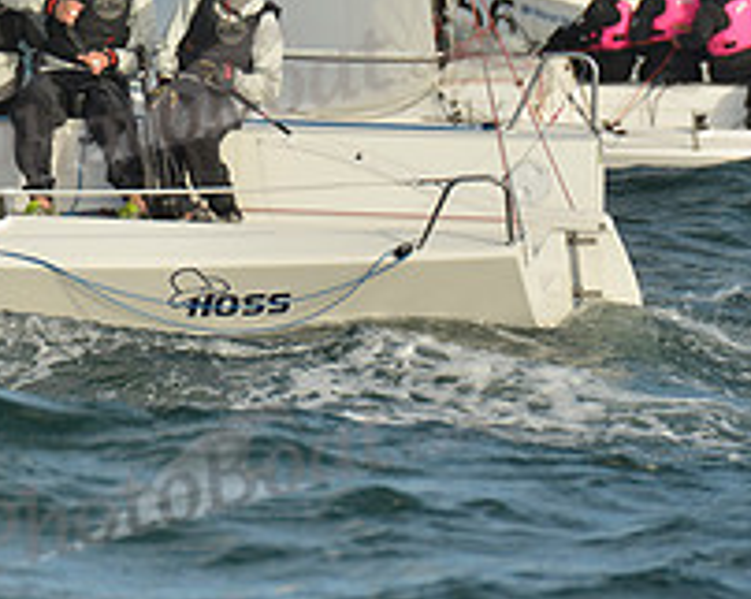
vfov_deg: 2.9
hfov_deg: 3.6
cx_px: -223
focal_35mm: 540
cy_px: -39
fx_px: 11985
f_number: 8
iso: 280
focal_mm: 200
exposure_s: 1/1250
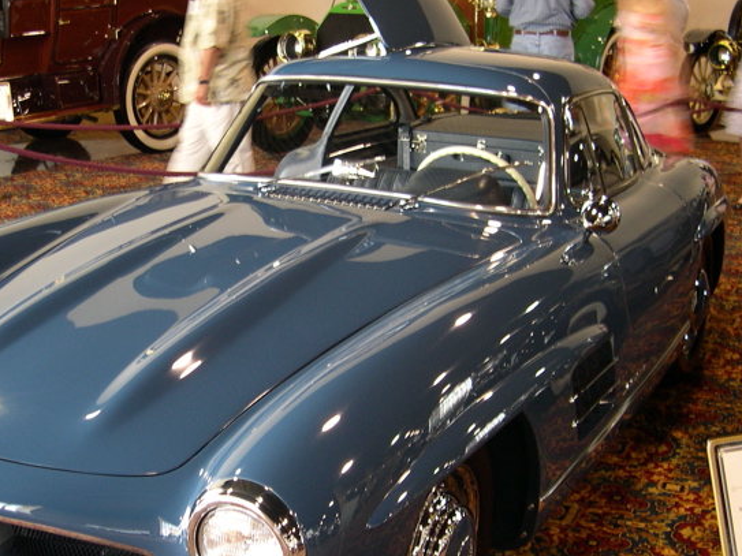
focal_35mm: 56
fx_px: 1200
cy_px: 310
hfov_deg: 34.0
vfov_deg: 26.1
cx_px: 230
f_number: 2.8
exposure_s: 1/6.6
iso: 100
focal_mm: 8
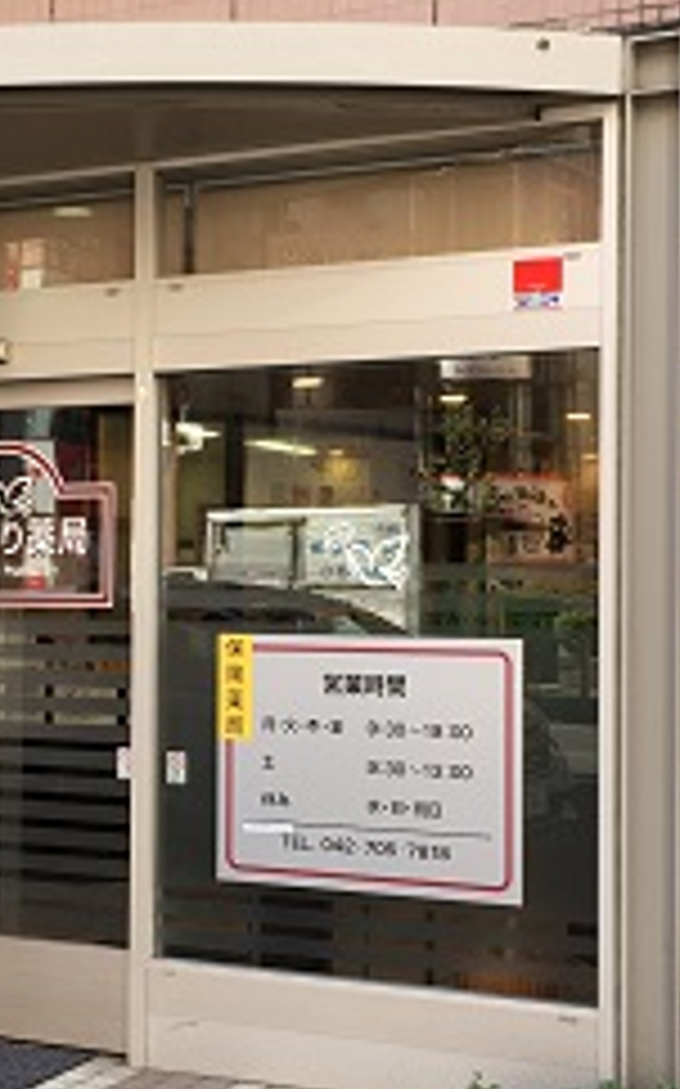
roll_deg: -0.5
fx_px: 1811
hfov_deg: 21.2
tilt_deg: +1.4
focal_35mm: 61
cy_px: 572
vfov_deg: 33.5
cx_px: 243
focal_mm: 4.15
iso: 25
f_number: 2.2
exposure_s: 1/120
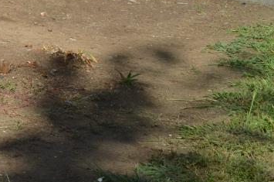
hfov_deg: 11.3
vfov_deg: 7.9
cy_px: -196
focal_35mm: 165
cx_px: -269
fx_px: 1253
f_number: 8
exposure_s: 1/250
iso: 110
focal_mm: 26
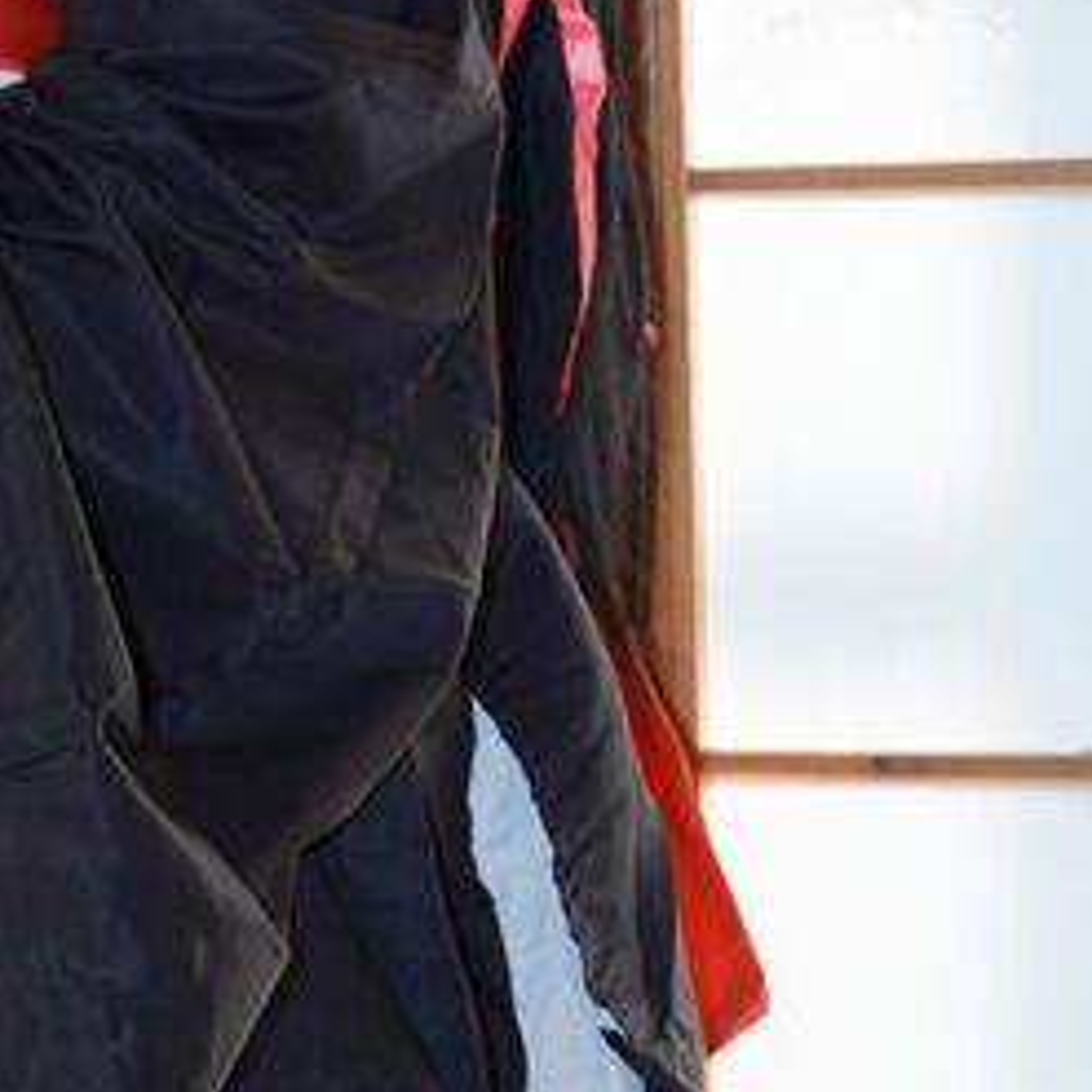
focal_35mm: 220
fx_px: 7852
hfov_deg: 7.9
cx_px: -230
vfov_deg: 8.0
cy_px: 592
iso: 1250
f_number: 4
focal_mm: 55.2
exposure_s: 1/125
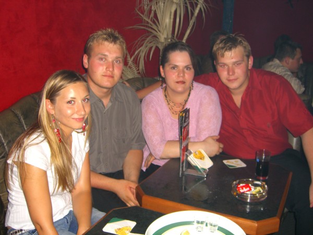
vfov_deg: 37.7
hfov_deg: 49.0
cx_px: 156
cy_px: 118
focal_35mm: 38
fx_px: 344
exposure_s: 1/60
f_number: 2.8
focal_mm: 7.9
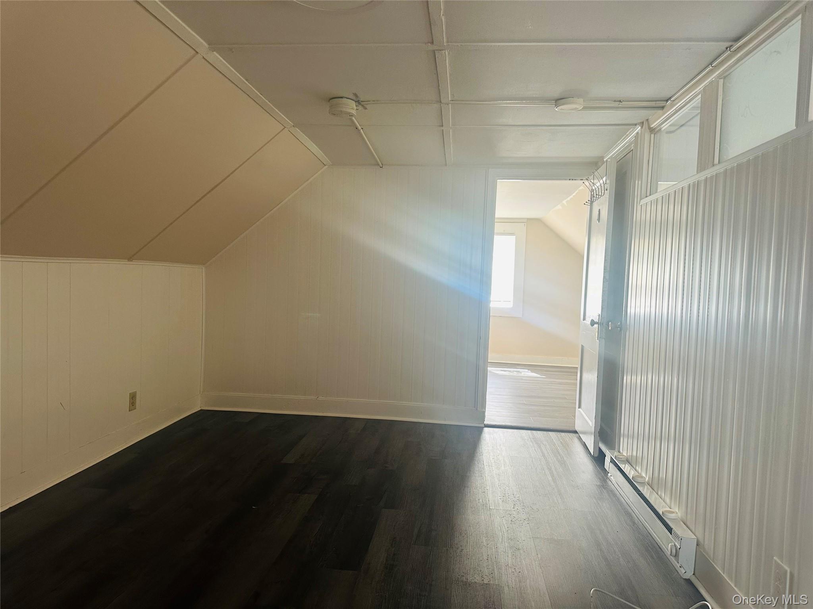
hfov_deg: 71.6
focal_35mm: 24
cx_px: 406
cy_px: 304
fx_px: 564
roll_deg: -2.7
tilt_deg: -3.8
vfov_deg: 56.8
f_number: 1.78
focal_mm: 6.86
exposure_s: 1/60
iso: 160
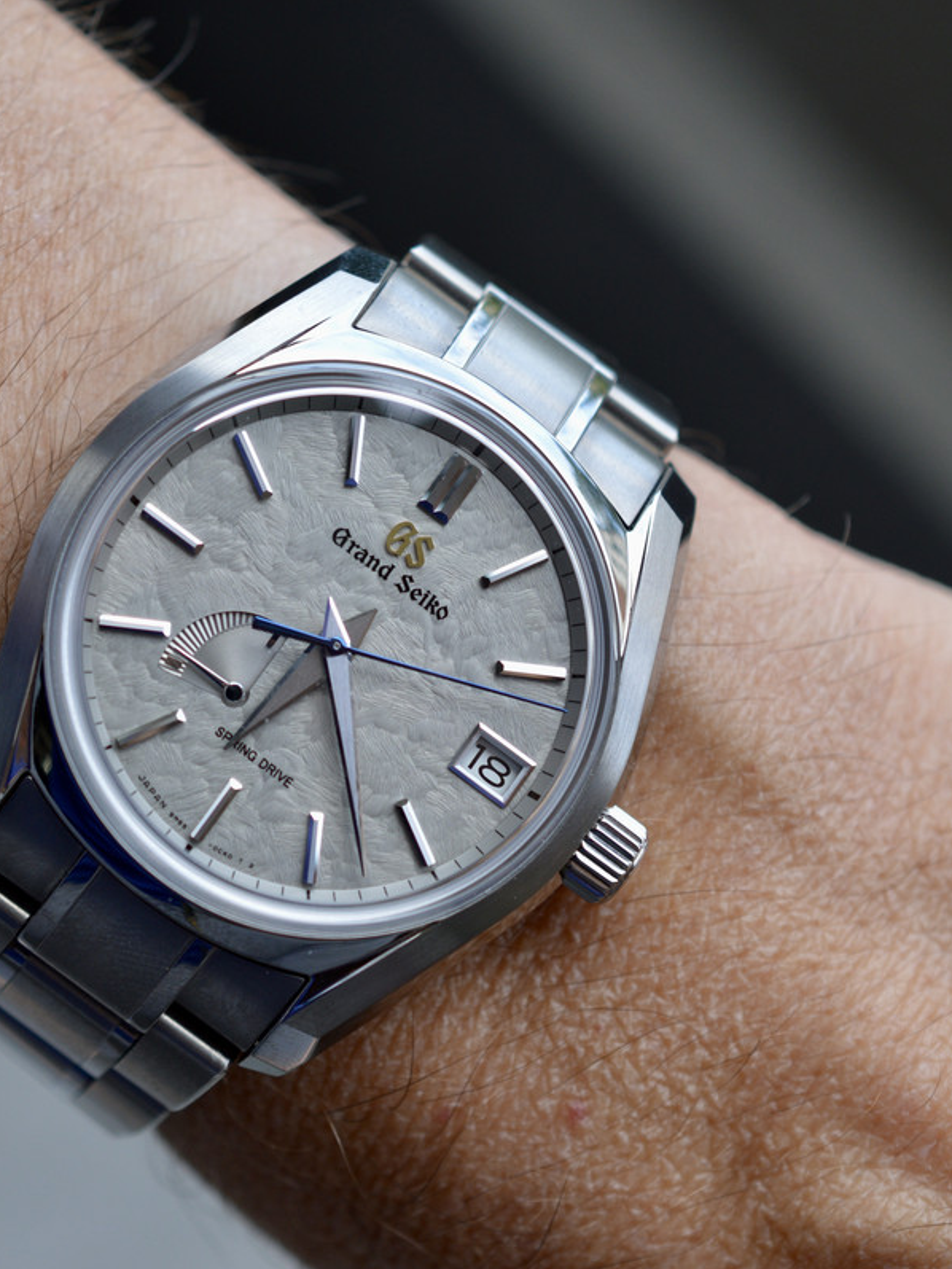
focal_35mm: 87
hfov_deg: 16.9
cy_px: 635
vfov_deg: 22.5
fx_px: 3189
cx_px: 338
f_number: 5.6
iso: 160
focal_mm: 40
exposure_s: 1/125
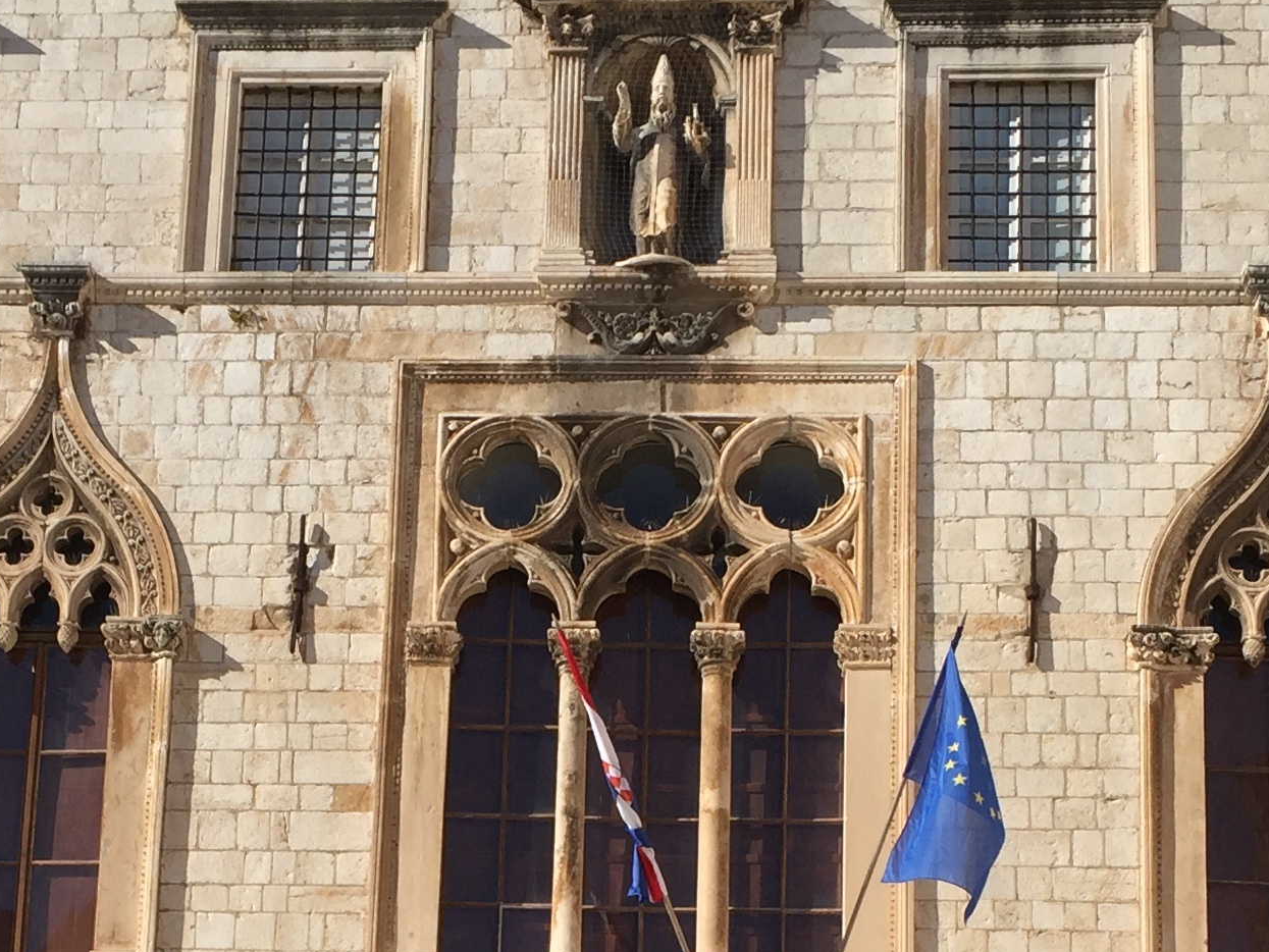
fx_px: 2786
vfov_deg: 18.8
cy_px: 998
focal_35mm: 76
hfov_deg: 25.6
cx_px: 510
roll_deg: -2.9
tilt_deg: +15.0
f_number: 2.2
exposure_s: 1/2475
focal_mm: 4.15
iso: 32
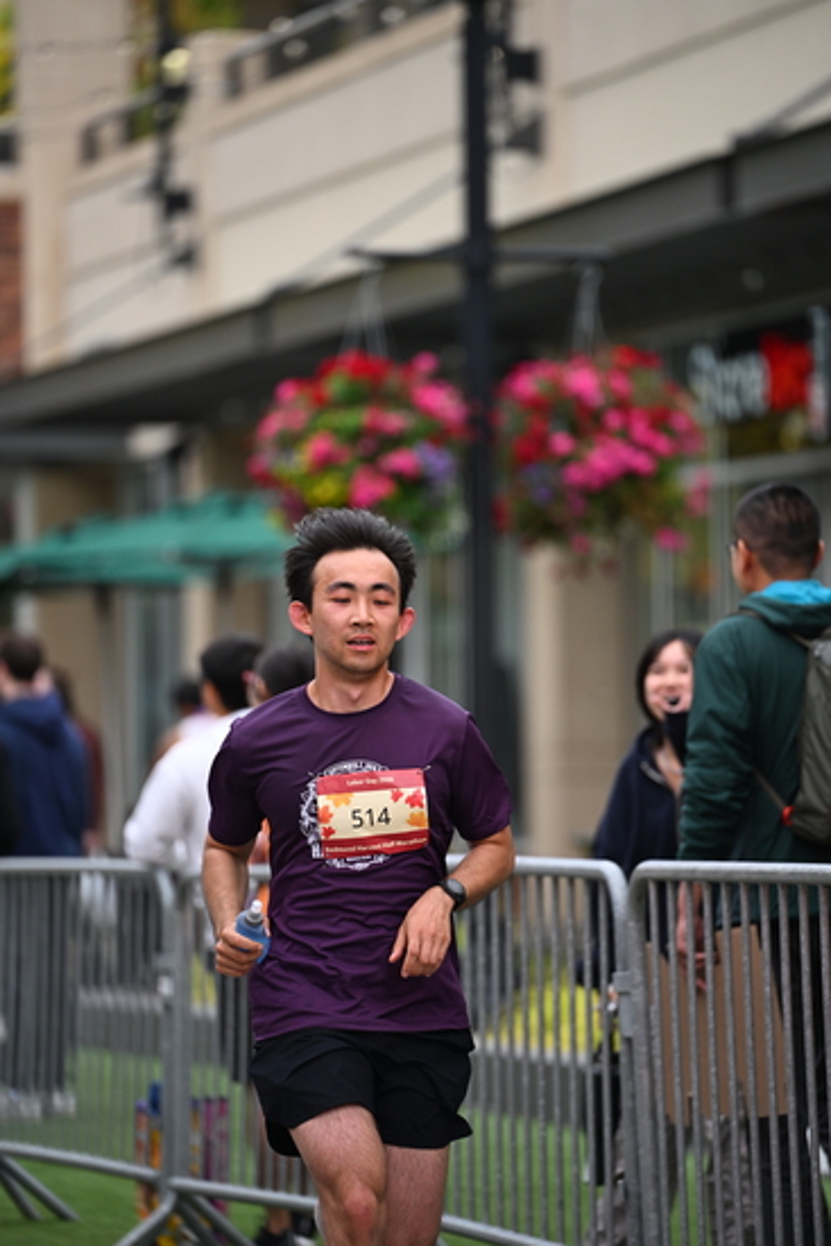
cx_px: 416
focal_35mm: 200
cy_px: 623
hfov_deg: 6.9
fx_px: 6920
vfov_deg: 10.3
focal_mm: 200
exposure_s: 1/2000
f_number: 2.8
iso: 640
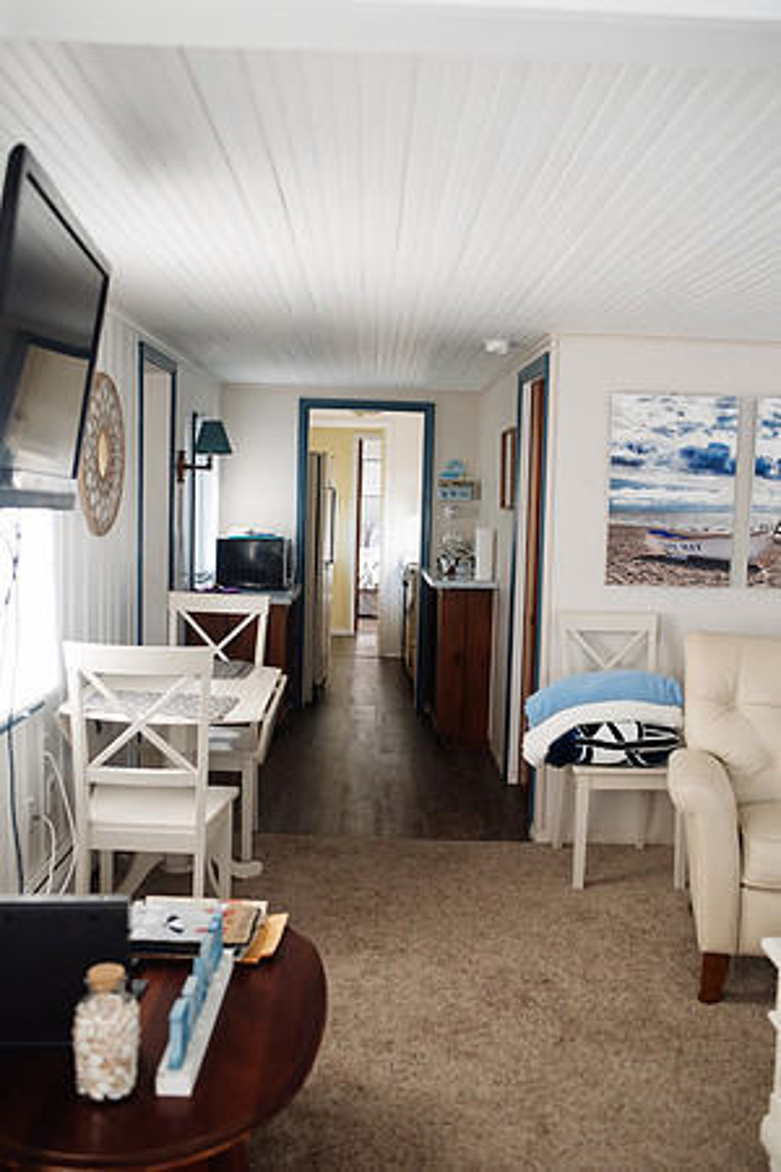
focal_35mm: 35
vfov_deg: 54.4
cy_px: 586
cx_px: 390
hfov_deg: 37.9
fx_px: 1139
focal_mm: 35
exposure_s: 1/500
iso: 1000
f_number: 2.8
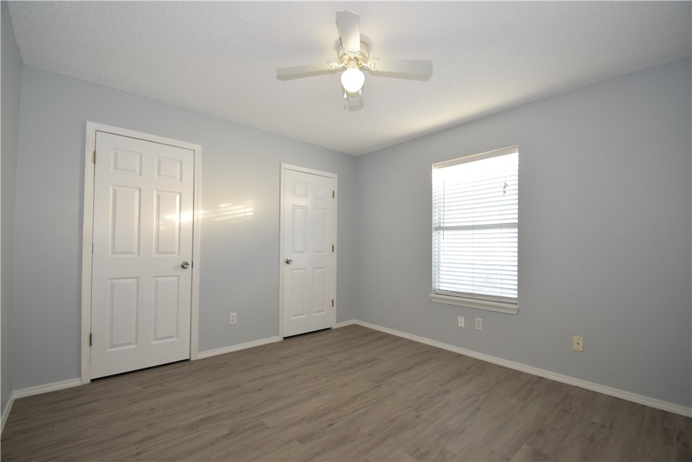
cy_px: 231
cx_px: 346
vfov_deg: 77.3
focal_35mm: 15
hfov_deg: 100.4
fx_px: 288
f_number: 5.6
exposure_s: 1/125
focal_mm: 10
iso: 800
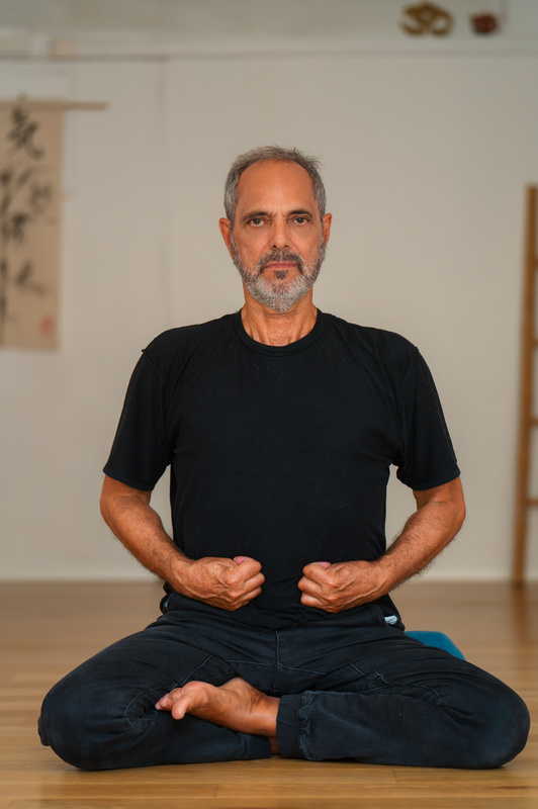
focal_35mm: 105
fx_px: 2358
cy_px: 404
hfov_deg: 13.0
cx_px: 269
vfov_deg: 19.5
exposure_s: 1/200
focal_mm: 105
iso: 2000
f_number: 2.8
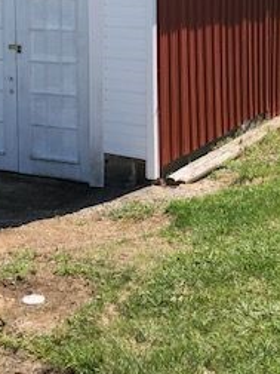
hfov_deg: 20.7
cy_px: 18
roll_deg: -0.7
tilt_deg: -6.4
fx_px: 766
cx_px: 98
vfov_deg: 26.2
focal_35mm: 71
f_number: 1.8
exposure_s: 1/1043
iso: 20
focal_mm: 3.99
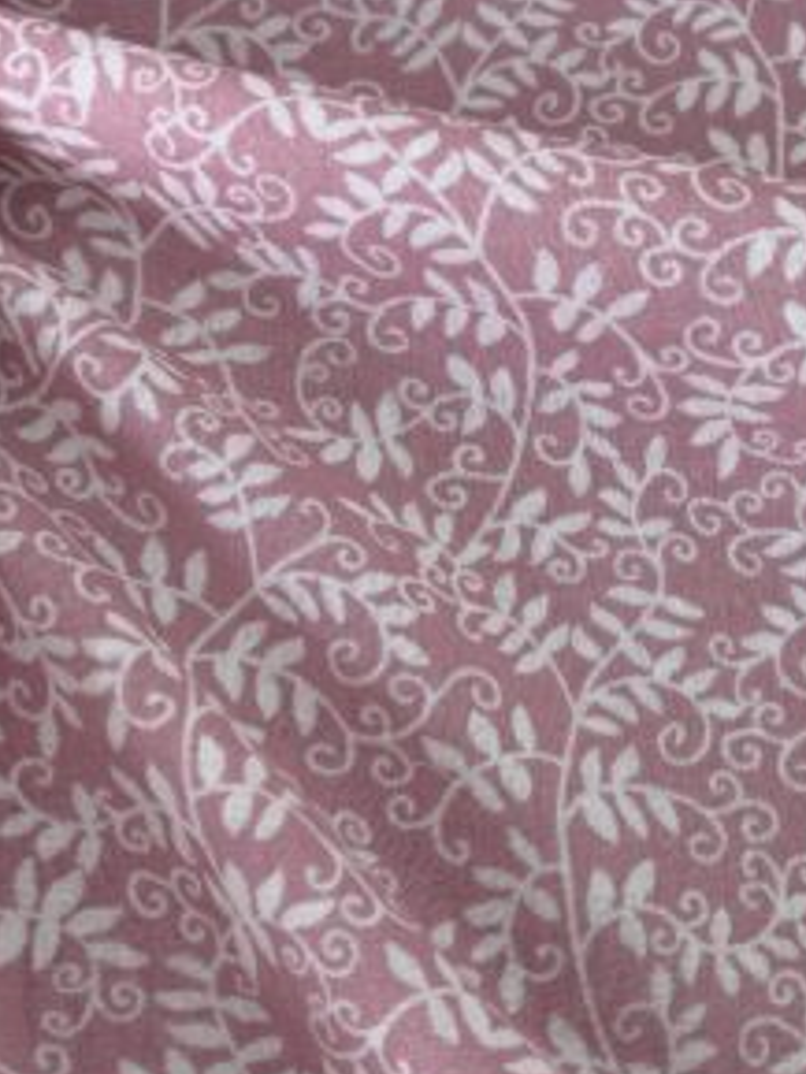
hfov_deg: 30.9
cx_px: 617
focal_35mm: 46
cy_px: 468
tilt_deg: -65.9
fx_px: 1427
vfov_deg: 41.1
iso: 40
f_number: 1.8
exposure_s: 1/121
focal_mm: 4.25
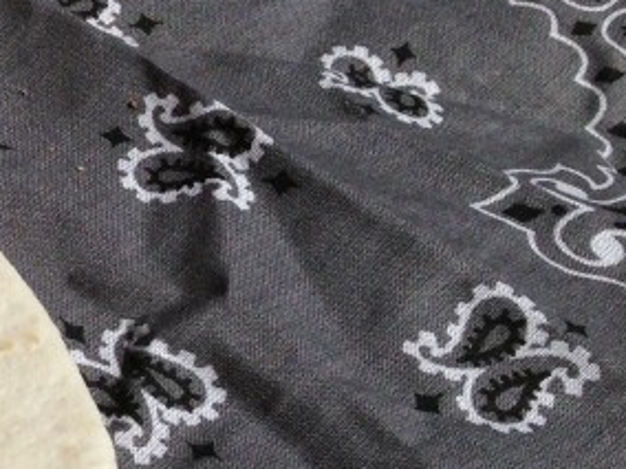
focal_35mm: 119
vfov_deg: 12.4
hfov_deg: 14.8
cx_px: -443
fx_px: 2152
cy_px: 48
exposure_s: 1/4184
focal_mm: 4.13
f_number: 2.4
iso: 50
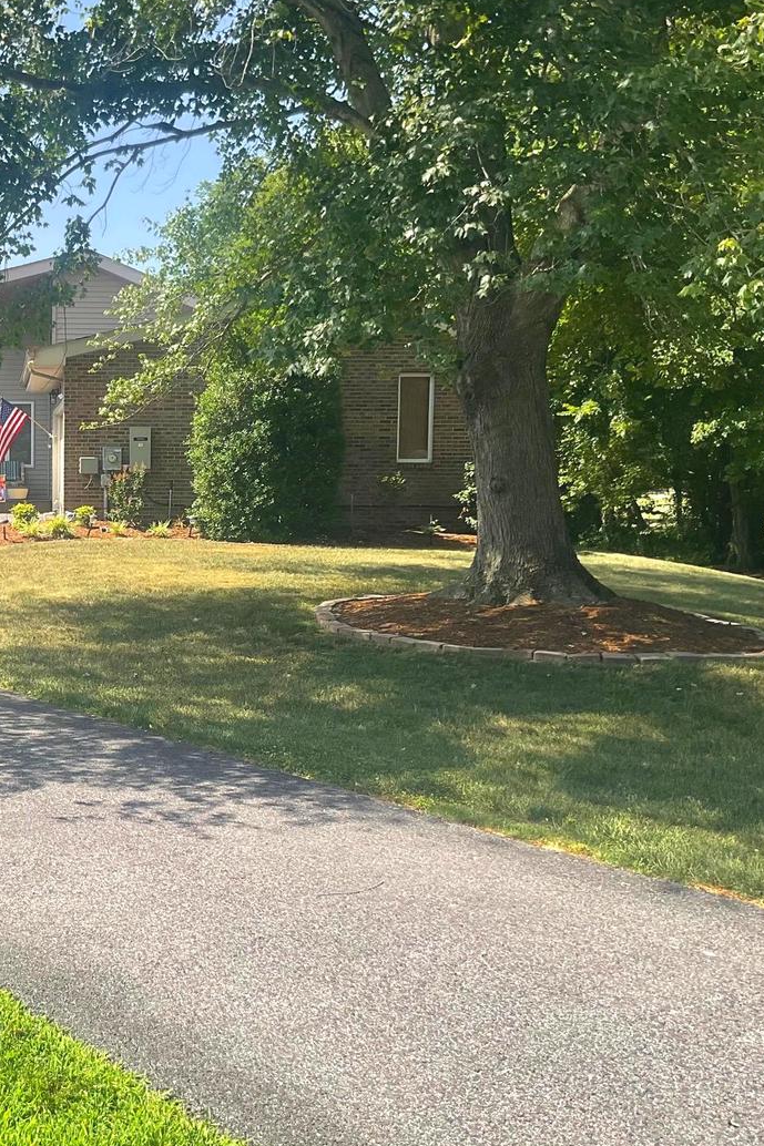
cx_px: 13
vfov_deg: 46.4
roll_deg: +1.4
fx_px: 1337
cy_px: 589
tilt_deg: -5.8
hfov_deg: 29.9
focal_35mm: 42
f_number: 1.8
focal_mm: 3
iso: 16
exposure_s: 1/898
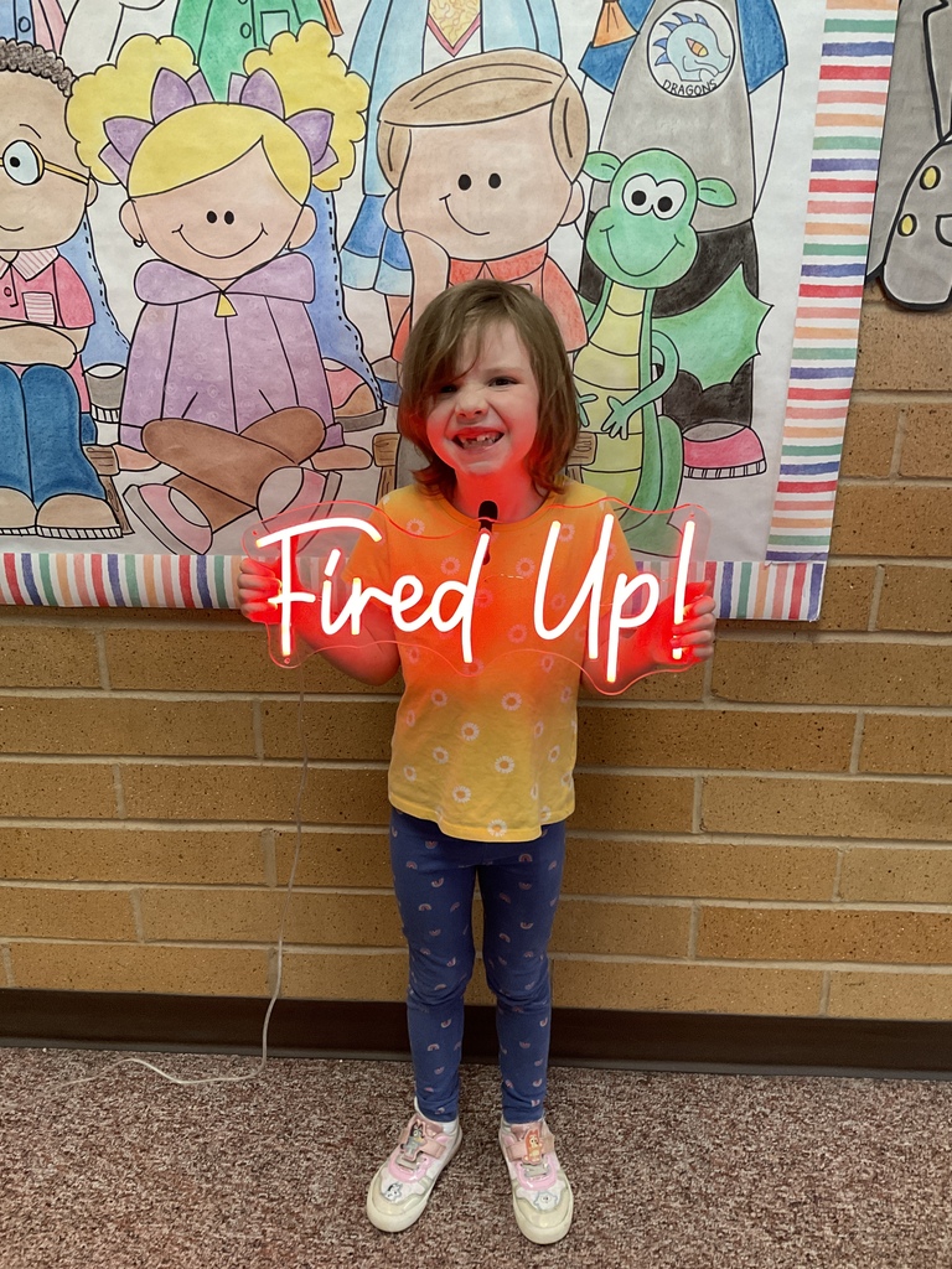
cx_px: 476
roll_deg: -2.5
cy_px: 634
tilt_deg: -20.1
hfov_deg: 48.2
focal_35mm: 29
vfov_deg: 61.7
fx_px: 1063
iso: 160
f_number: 1.8
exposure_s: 1/60
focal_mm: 3
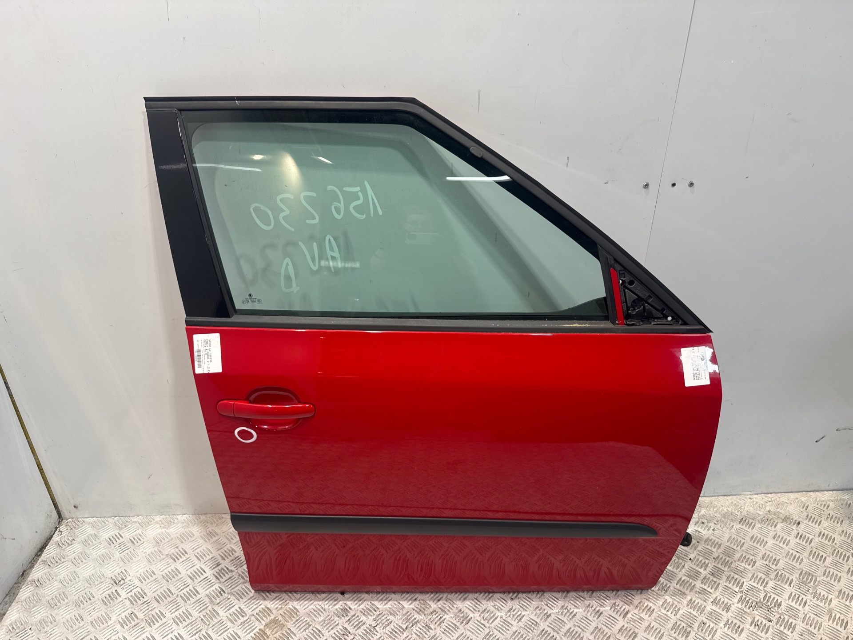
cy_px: 320
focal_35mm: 24
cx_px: 426
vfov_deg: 56.8
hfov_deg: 71.6
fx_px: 591
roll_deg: +0.2
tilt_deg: -28.5
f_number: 1.78
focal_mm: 6.76
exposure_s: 1/100
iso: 80
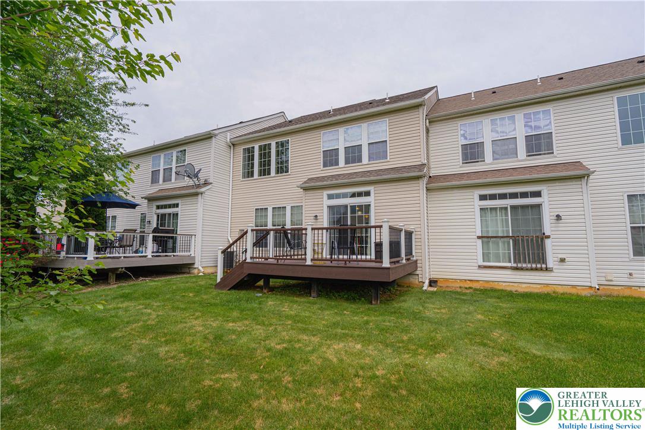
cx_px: 322
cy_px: 215
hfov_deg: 96.8
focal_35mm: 16
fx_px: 287
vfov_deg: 73.7
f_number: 9
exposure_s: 1/5000
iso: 320
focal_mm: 16
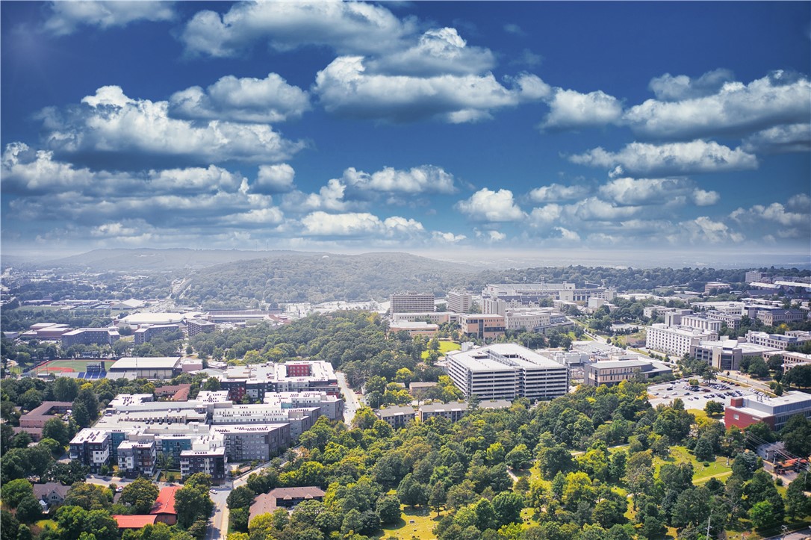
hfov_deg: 65.5
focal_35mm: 28
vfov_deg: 46.4
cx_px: 406
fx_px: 630
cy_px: 270
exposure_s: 1/50
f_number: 2.8
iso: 100
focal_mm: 10.26
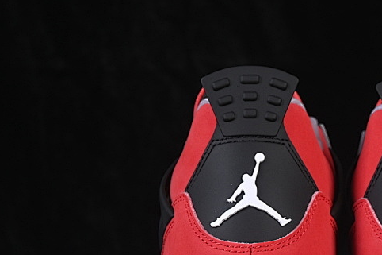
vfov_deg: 8.2
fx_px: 1782
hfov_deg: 12.1
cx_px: 348
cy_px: 188
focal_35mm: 168
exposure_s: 1/80
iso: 160
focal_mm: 50
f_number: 7.1
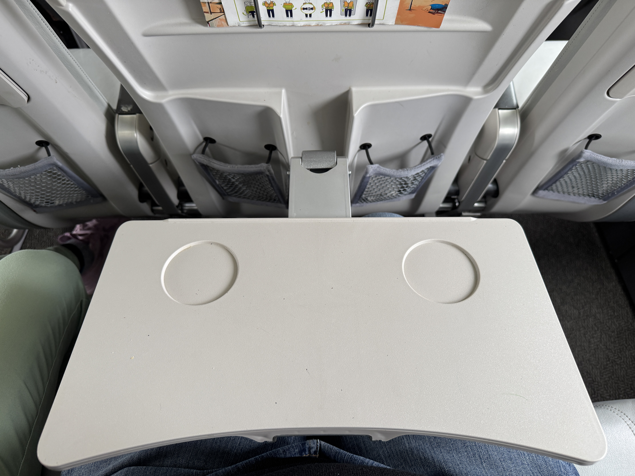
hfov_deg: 71.6
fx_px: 440
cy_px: 238
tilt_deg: -56.6
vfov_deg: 56.8
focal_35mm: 24
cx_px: 318
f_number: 1.78
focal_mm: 6.76
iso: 160
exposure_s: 1/121
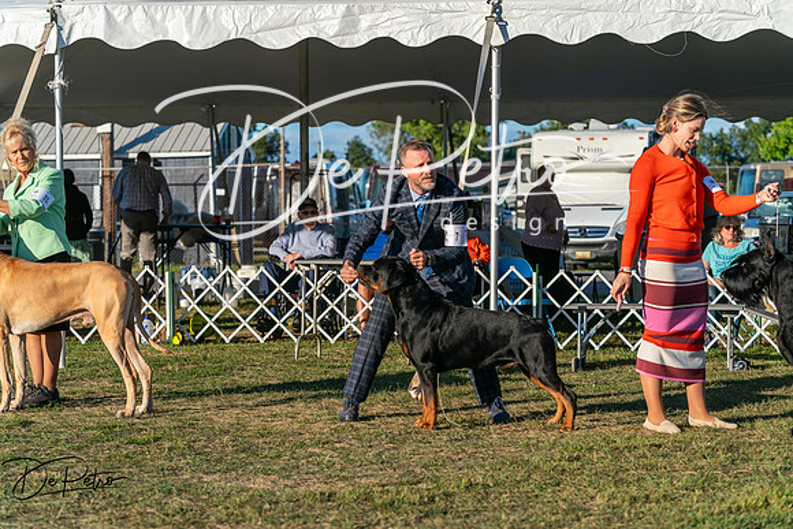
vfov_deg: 14.6
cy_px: 264
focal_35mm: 94
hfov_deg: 21.7
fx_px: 2071
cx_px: 396
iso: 160
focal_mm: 94
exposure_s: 1/1250
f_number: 4.5
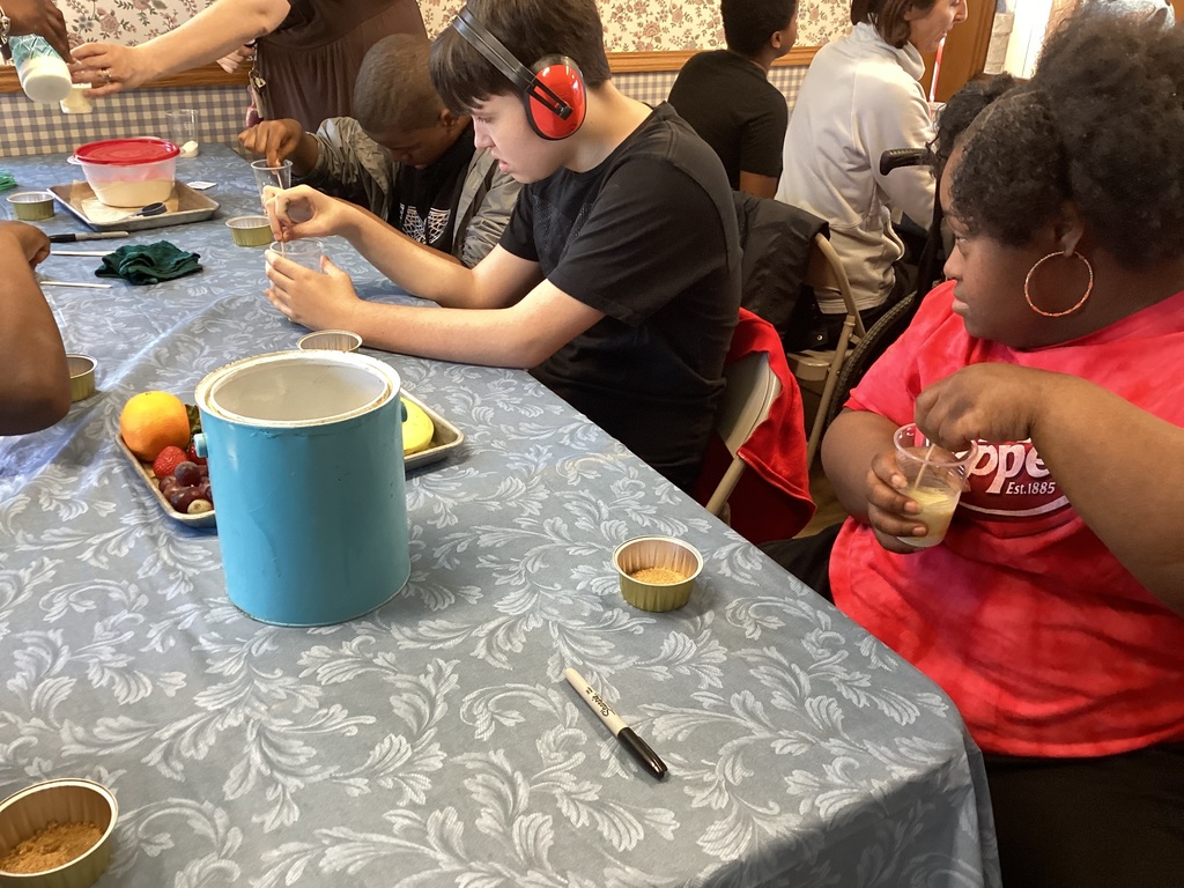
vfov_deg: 45.4
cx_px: 592
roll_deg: -3.0
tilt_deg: -27.6
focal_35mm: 31
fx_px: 1060
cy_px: 444
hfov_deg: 58.4
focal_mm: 3.3
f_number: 2.4
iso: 200
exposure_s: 1/60
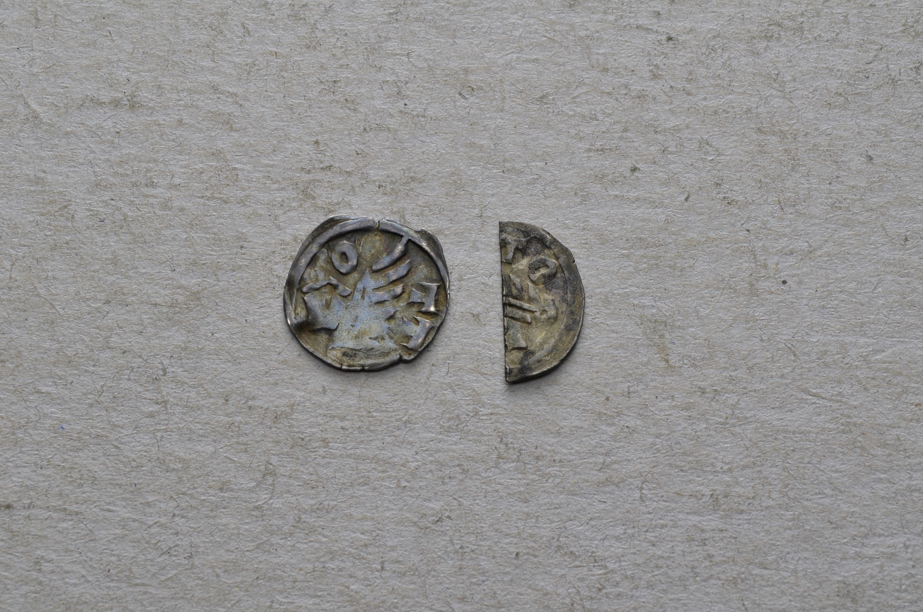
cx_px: 462
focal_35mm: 82
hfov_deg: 24.7
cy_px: 306
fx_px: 2111
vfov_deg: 16.5
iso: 400
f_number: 14
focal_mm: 55
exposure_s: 1/250
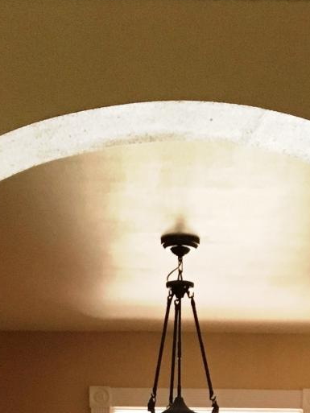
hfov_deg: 13.1
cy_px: 716
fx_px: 1349
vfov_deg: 15.3
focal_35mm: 113
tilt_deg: -4.3
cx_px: 185
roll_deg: -0.3
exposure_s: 1/30
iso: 160
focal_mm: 4.15
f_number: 2.2
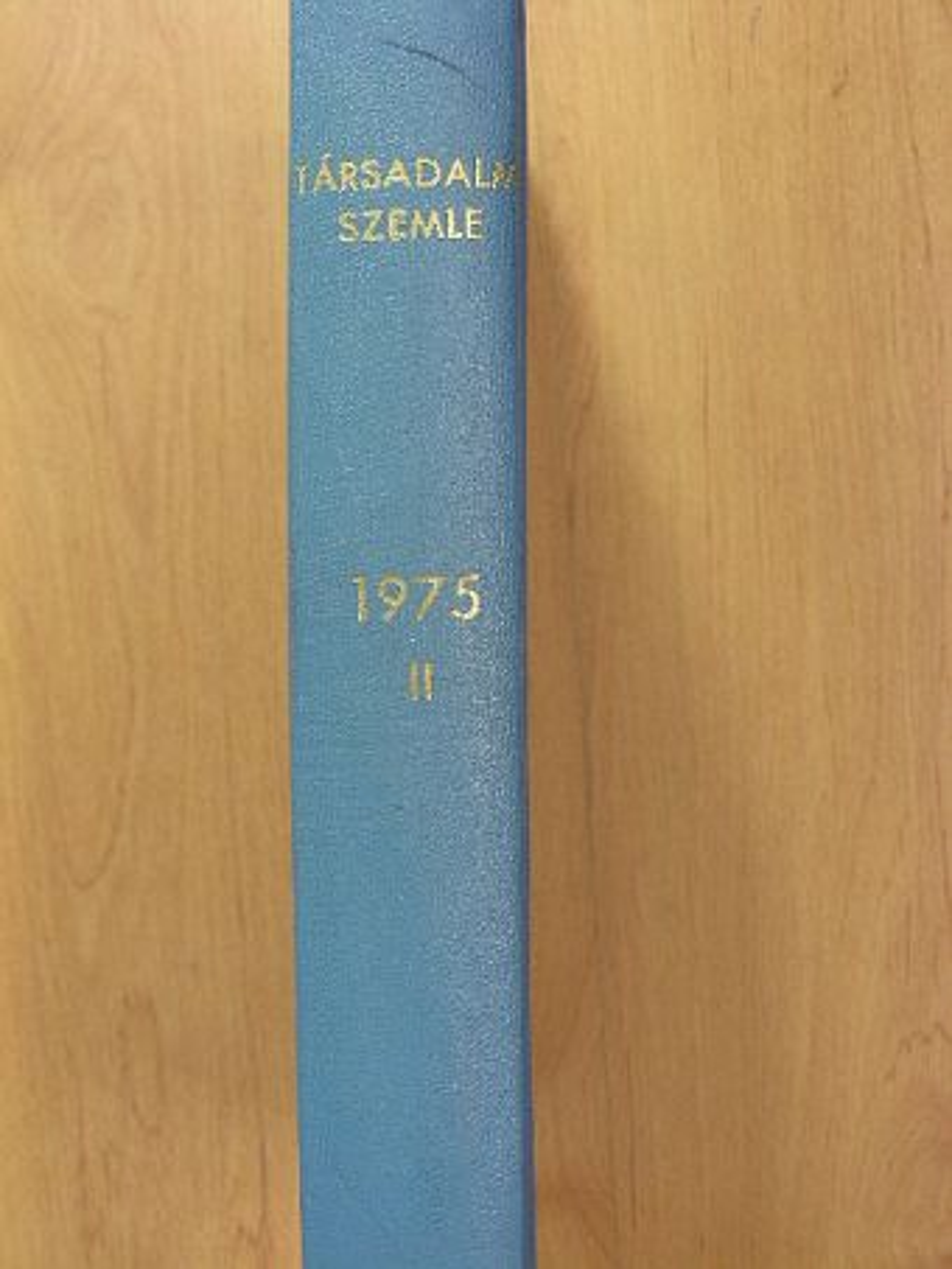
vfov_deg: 39.6
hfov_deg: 30.3
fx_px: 1759
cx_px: 476
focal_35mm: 48
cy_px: 634
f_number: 3.5
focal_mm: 8
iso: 100
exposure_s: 1/16.1
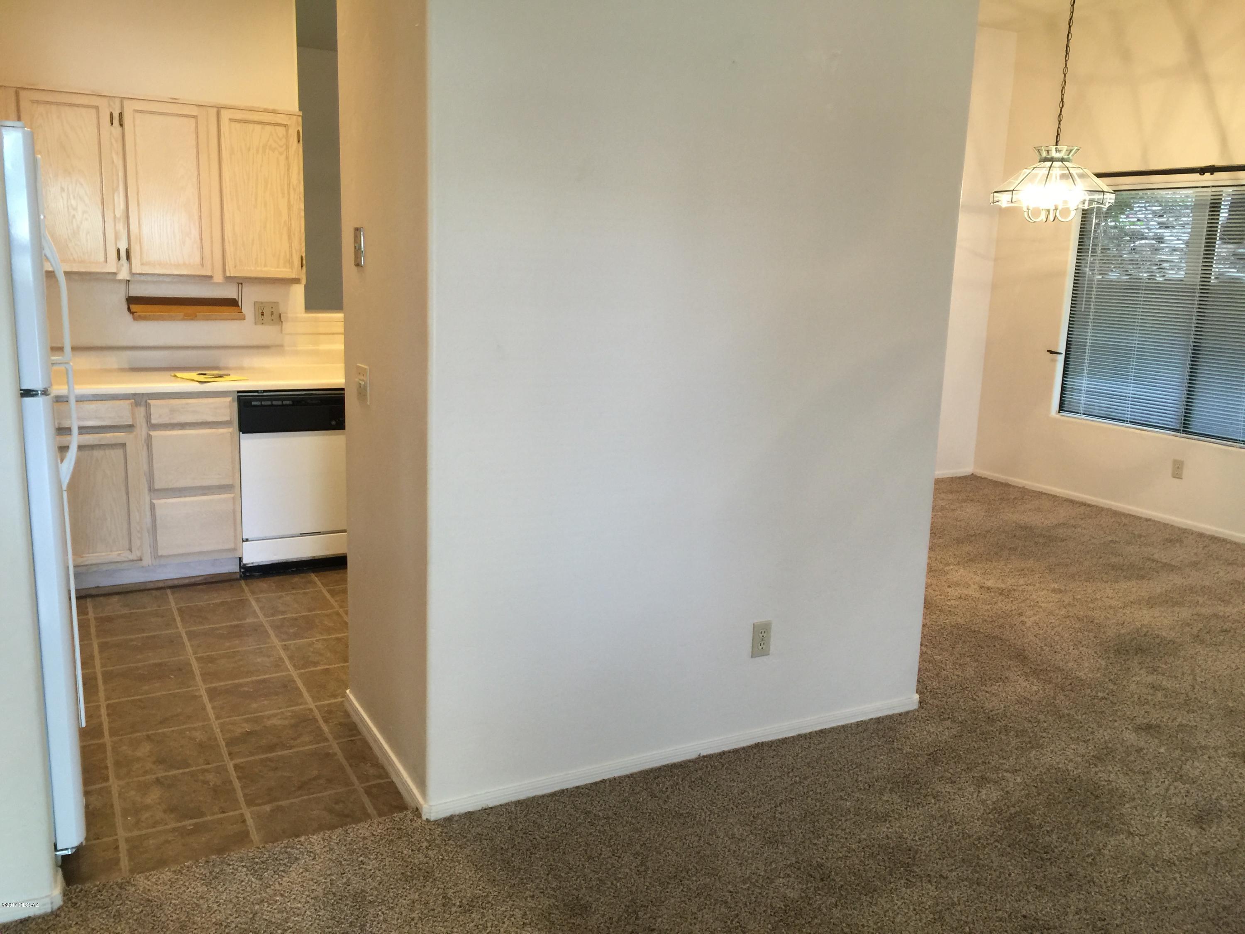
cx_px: 622
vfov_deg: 48.2
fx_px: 1043
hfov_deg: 61.7
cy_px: 467
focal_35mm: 29
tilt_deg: -11.8
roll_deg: -2.1
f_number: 2.2
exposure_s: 1/15
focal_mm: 4.15
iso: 50
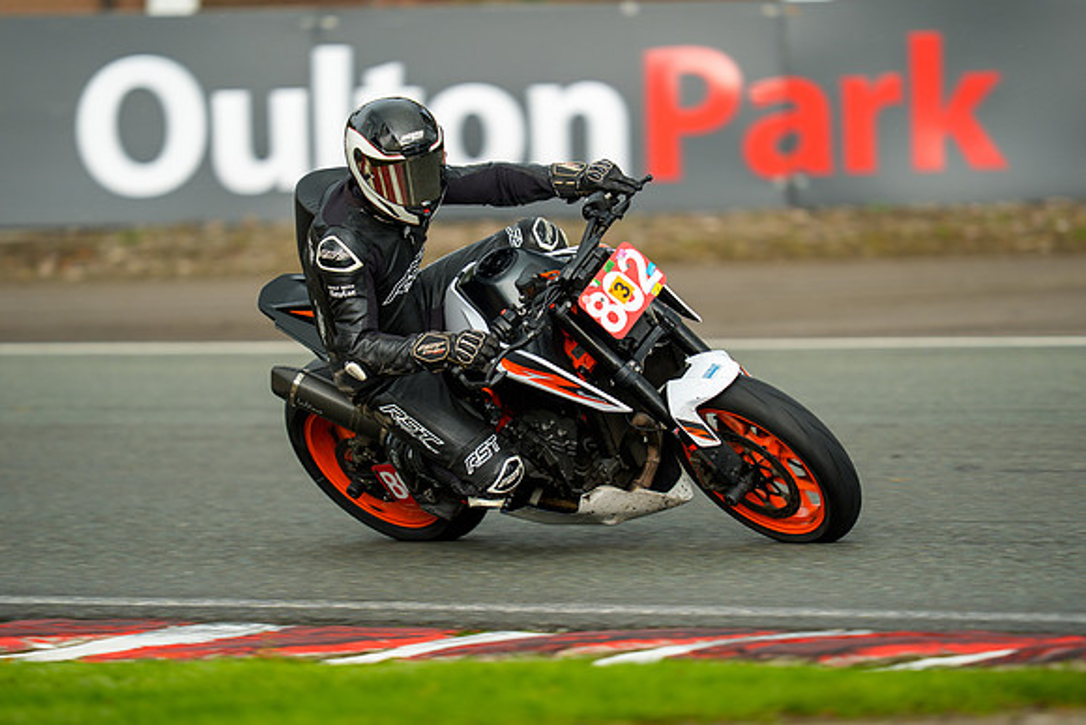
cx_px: 543
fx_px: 12069
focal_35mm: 400
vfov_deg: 3.4
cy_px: 362
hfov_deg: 5.2
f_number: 2.8
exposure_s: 1/500
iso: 160
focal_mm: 400
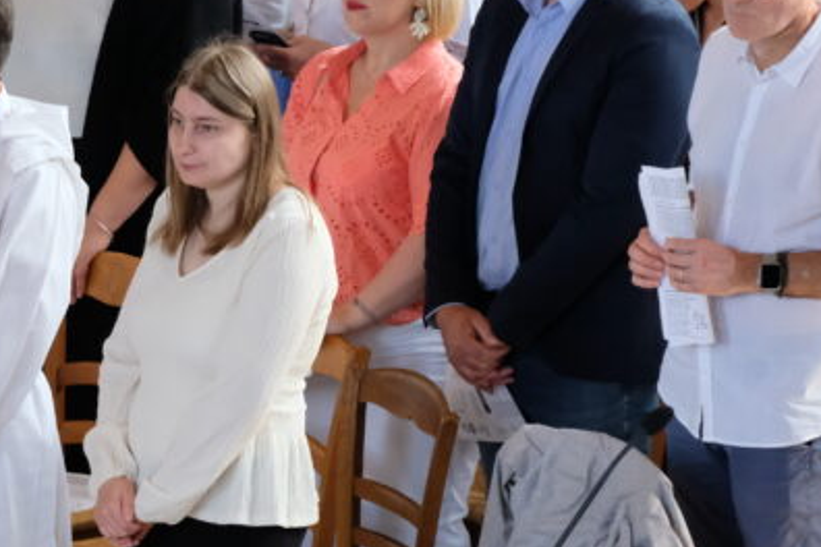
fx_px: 7730
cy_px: 182
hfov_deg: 6.0
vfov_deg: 4.1
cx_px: -155
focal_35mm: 339
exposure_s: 1/160
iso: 3200
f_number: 4.5
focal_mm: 87.5
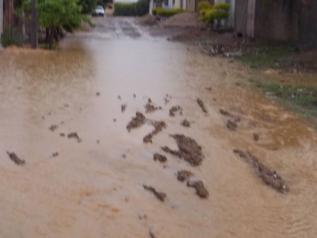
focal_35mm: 85
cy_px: 141
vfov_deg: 17.4
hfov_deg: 23.0
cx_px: 122
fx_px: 779
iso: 80
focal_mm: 6.5
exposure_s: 1/125
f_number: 8
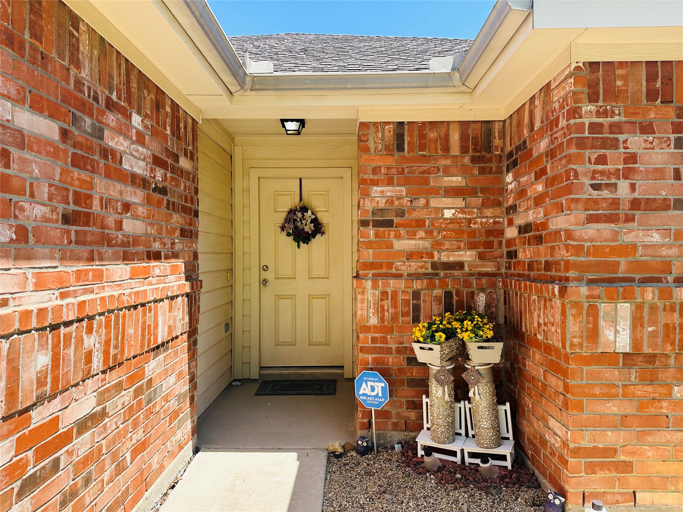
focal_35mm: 24
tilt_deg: -1.1
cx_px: 342
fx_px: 474
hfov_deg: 71.6
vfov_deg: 56.8
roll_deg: +0.0
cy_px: 256
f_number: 1.78
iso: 80
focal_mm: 6.86
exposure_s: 1/1095
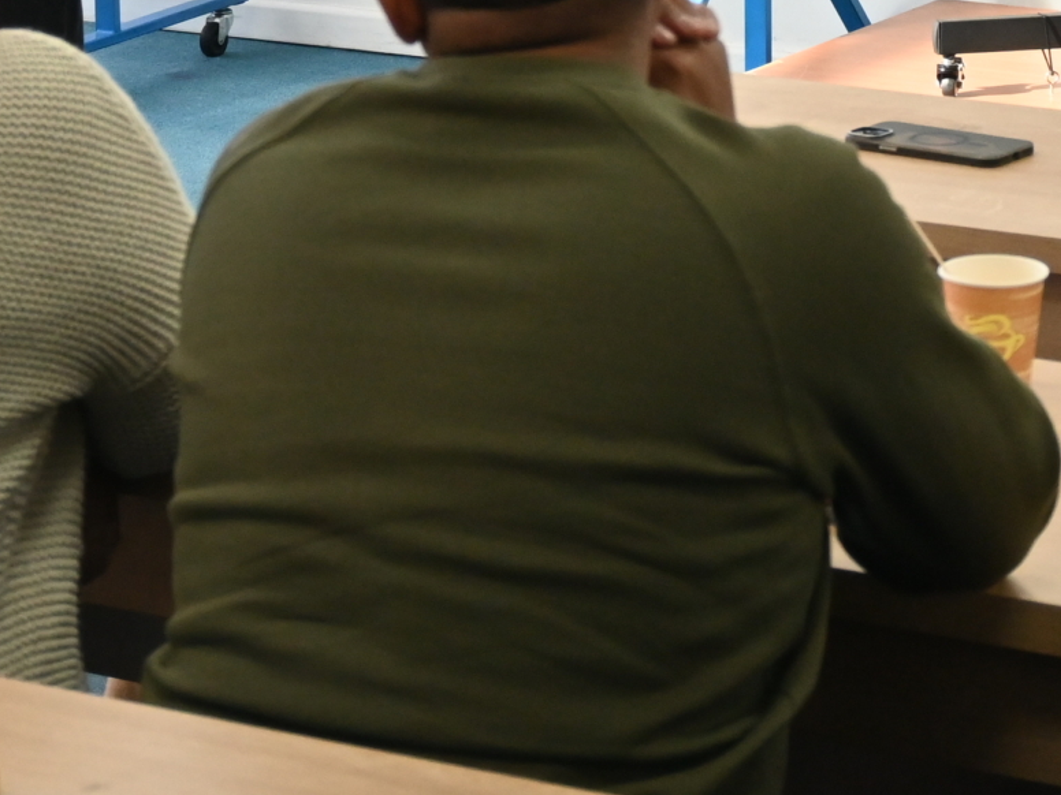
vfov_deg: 9.6
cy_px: -364
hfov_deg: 13.2
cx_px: 587
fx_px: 4591
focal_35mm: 150
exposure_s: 1/125
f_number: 5
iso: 1000
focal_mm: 31.5
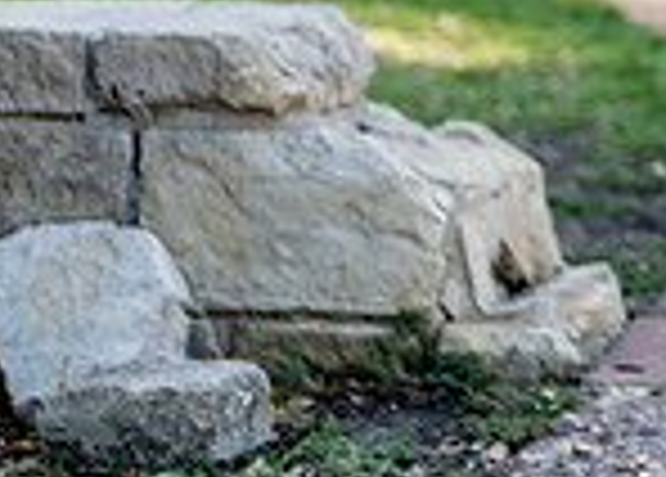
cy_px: -202
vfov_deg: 6.7
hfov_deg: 9.1
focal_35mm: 212
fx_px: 4014
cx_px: 1171
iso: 100
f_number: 1.2
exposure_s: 1/1000
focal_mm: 50
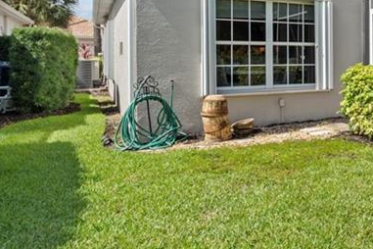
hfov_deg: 35.0
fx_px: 445
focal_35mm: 43
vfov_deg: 30.7
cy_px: 66
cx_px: 457
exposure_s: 1/15
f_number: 9
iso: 100
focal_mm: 16
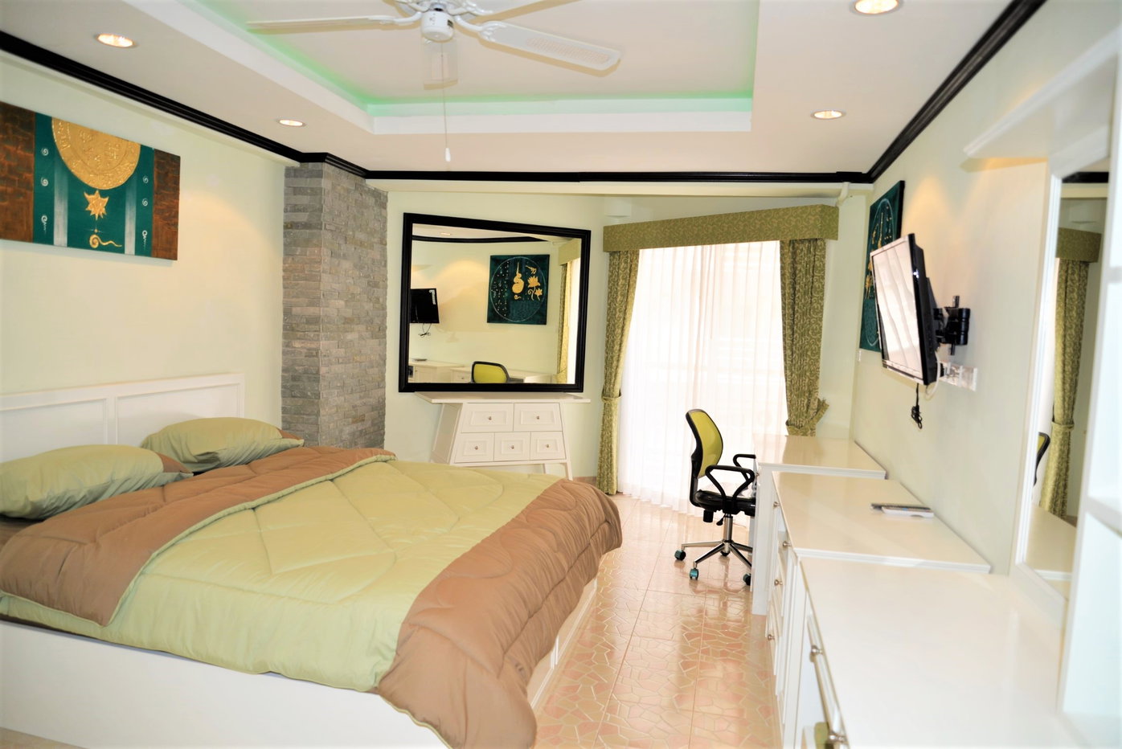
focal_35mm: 24
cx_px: 561
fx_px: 748
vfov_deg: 53.2
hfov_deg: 73.7
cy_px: 374
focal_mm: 24
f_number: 3.5
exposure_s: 1/125
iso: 200
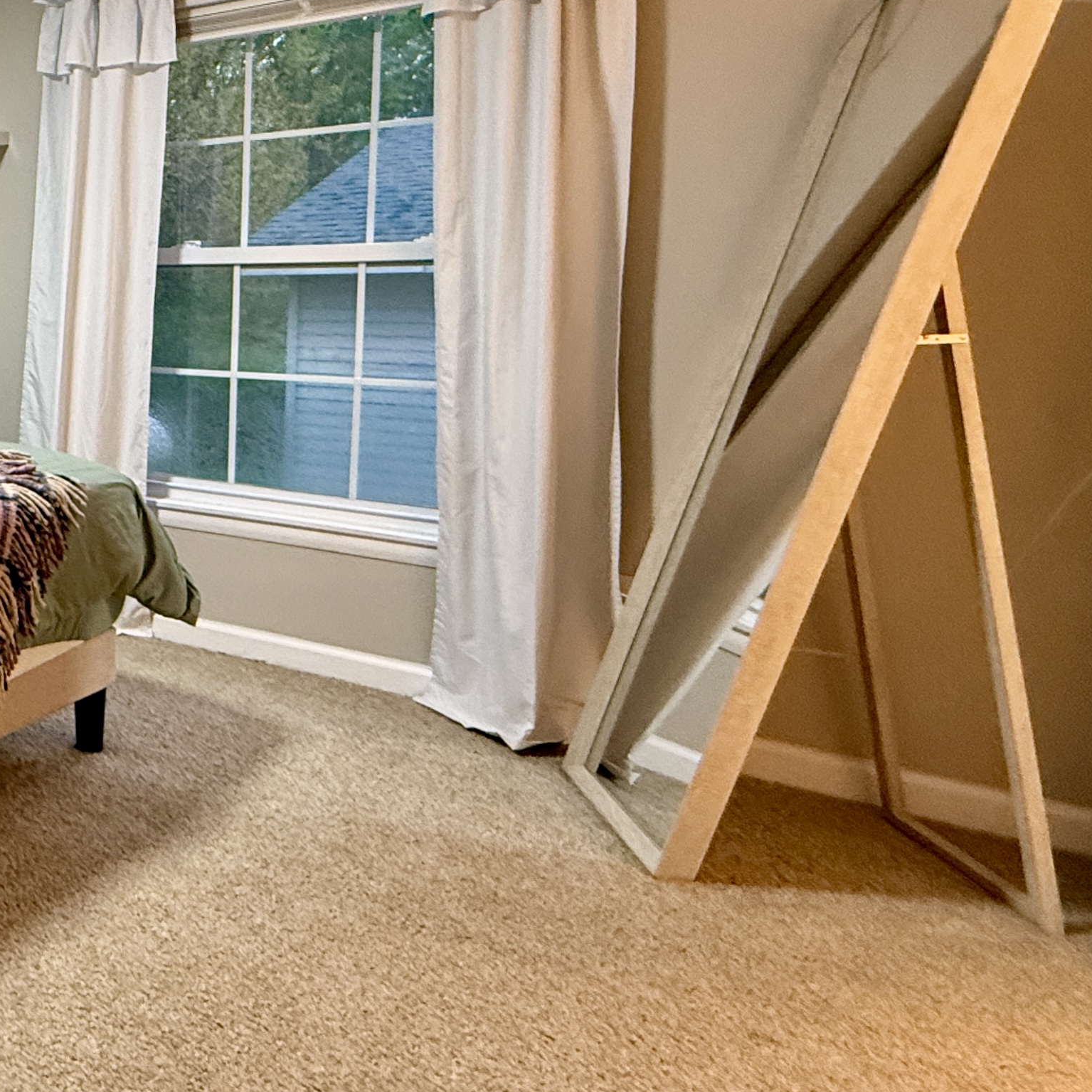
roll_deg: +2.5
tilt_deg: -6.3
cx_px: -277
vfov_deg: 50.5
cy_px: 404
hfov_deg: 36.5
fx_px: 1142
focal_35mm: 32
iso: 320
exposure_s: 1/60
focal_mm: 2.22
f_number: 2.2
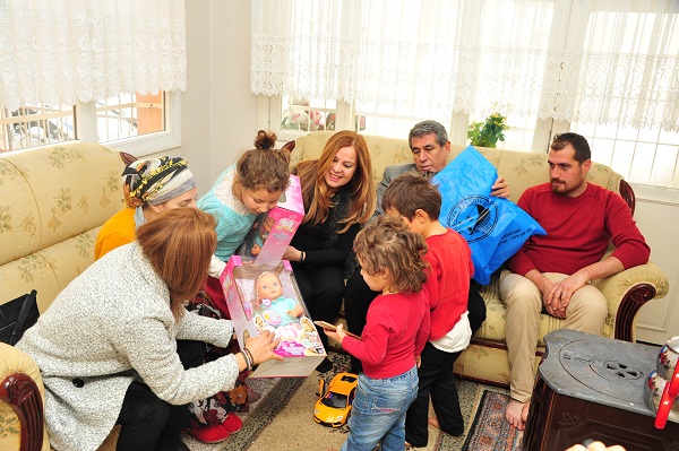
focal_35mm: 32
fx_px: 603
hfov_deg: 58.8
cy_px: 226
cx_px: 340
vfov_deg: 41.0
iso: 1600
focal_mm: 32
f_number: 6.3
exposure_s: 1/125
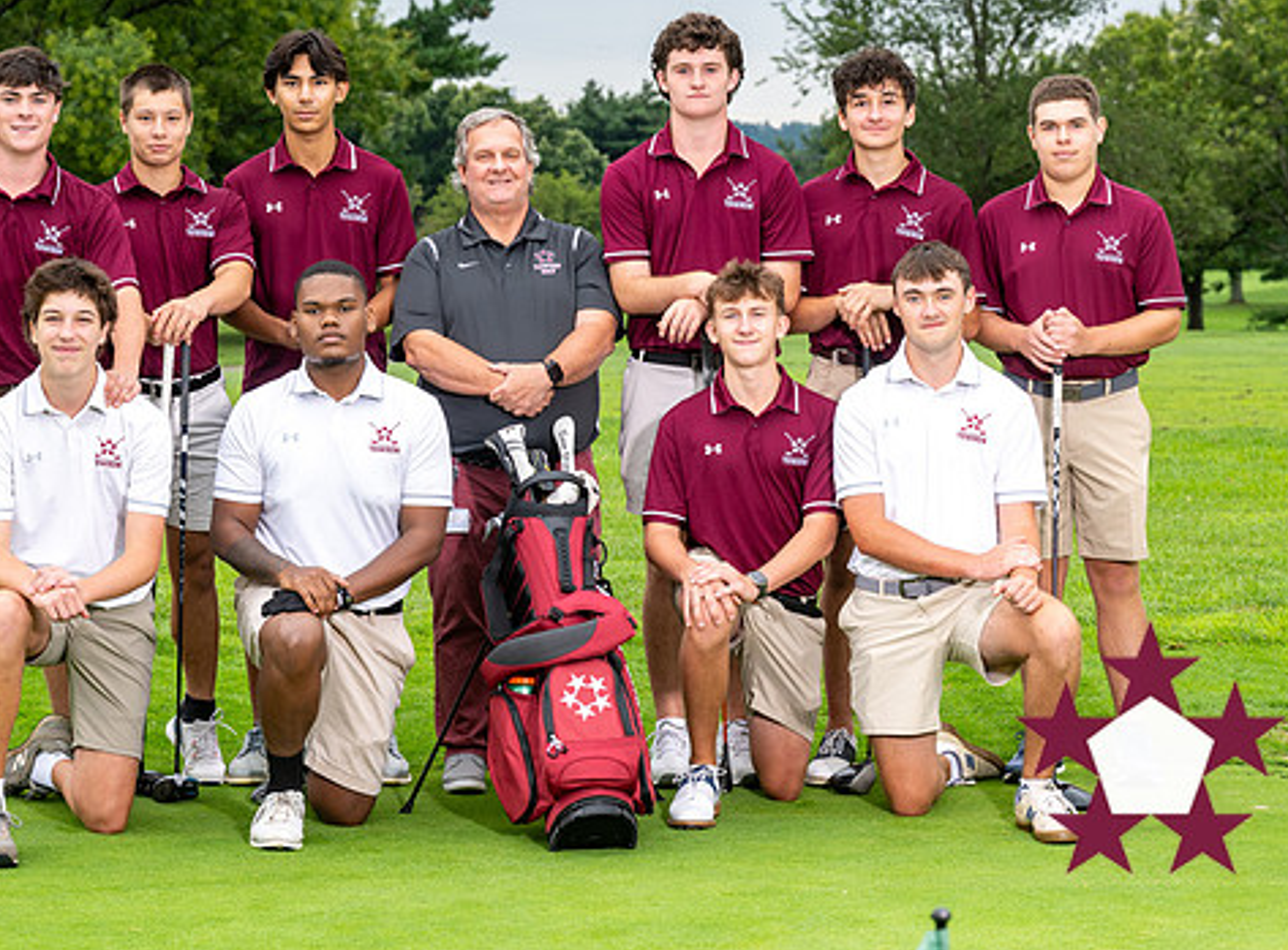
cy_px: 355
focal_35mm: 115
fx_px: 4254
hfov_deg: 17.2
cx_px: 481
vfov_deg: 12.7
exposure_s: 1/100
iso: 125
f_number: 5.6
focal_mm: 75
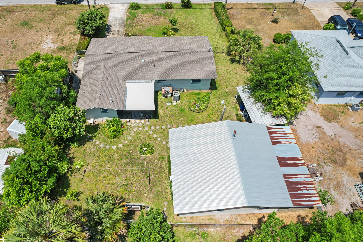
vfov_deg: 51.3
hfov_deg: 71.3
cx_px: 164
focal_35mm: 25
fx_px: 252
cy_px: 115
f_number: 2.8
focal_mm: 8.38
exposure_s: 1/1250
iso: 100
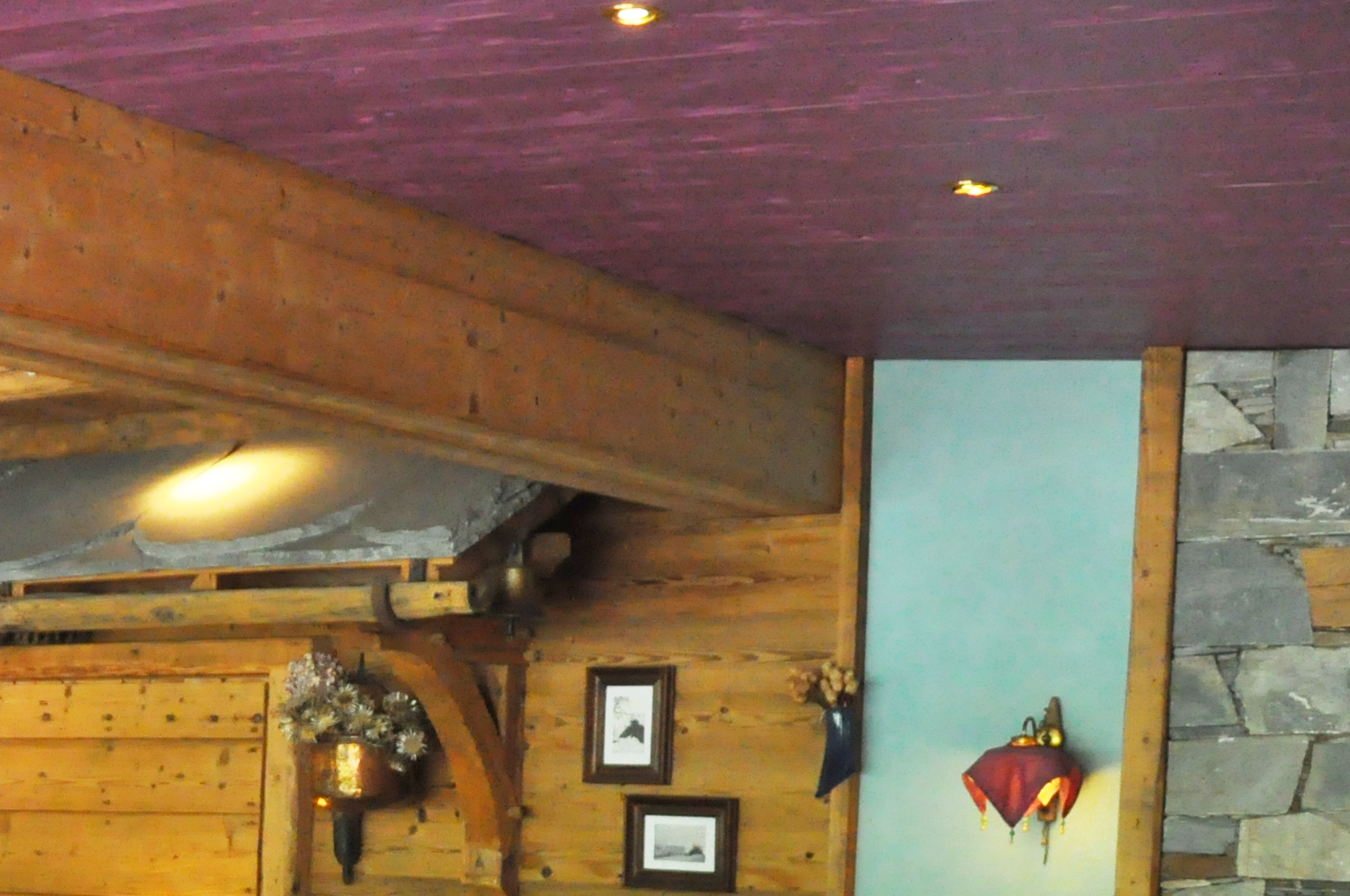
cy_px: 1126
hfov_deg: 27.4
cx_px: -35
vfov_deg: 18.5
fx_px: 2584
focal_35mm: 69
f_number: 3.5
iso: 1600
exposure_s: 1/200
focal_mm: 18
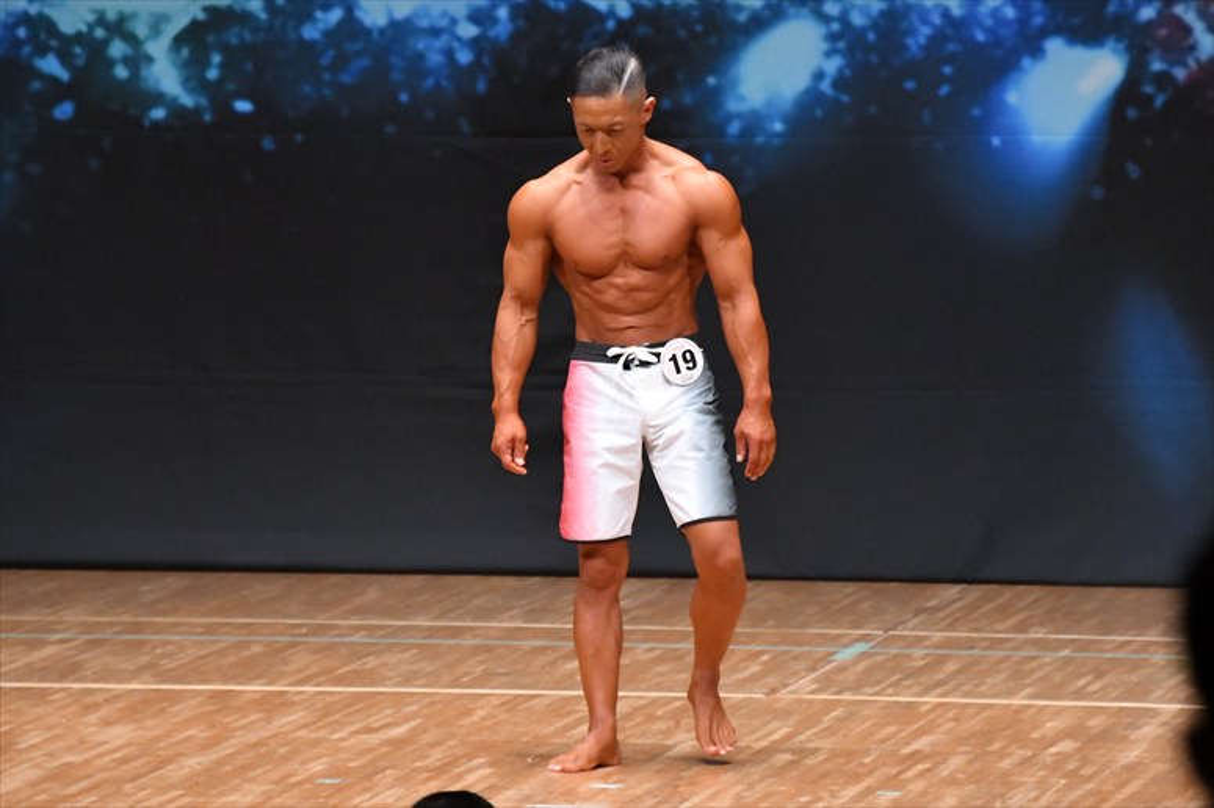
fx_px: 11629
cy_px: 404
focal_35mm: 345
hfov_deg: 6.0
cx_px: 607
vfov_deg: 4.0
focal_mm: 230
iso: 8000
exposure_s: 1/400
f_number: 5.6
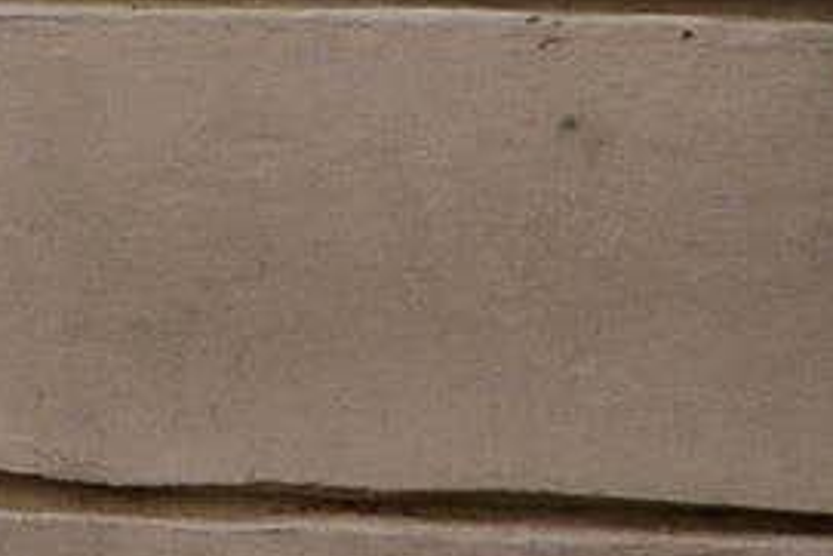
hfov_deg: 8.0
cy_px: -442
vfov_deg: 5.9
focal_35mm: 227
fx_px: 5255
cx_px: -1491
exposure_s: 1/200
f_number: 10
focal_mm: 20
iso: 400
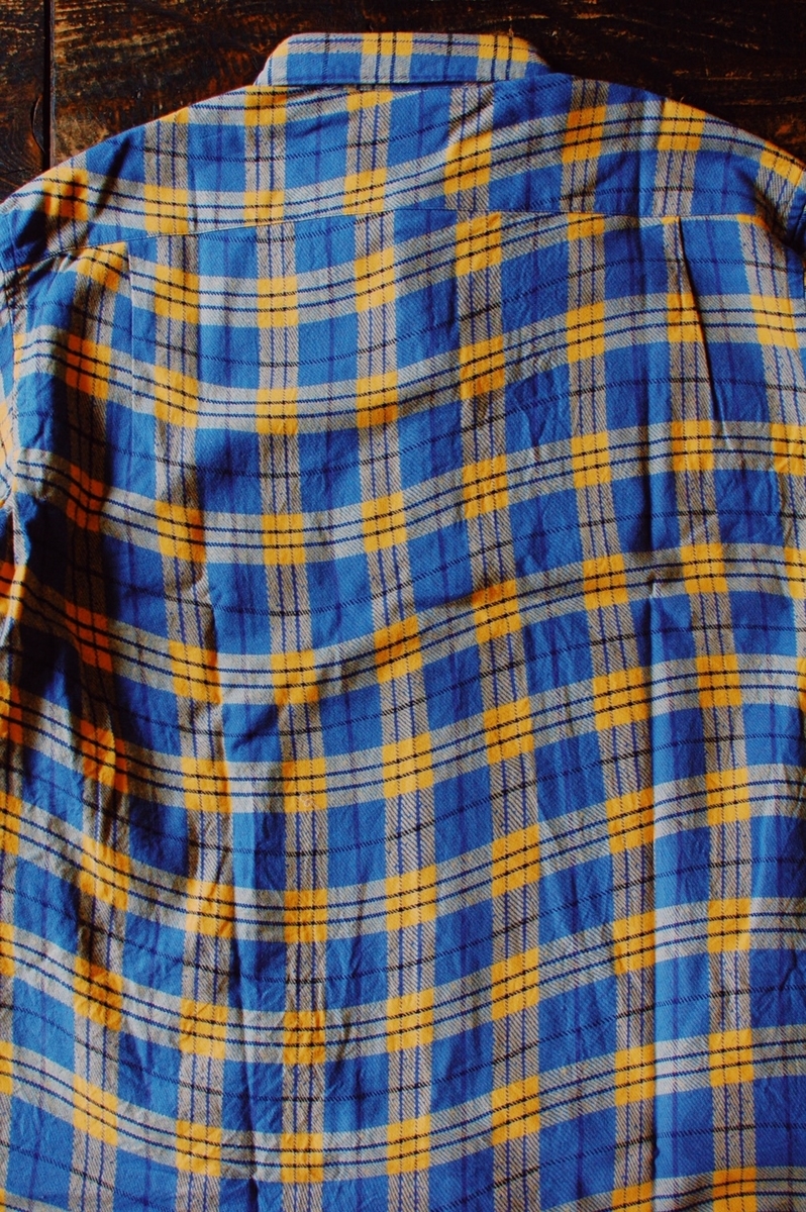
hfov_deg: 25.7
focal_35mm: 52
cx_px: 403
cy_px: 606
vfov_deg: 37.9
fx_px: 1766
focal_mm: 35
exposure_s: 1/160
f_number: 6.3
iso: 800
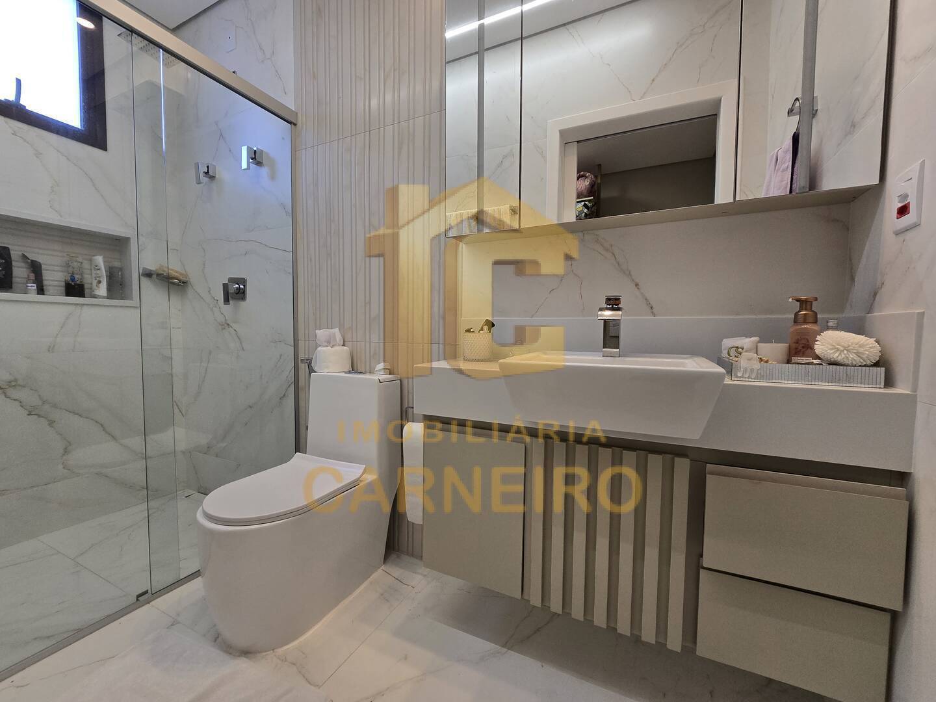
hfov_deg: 106.2
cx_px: 468
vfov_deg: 89.9
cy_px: 351
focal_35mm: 13
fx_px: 352
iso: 80
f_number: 2.2
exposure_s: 1/120
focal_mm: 2.2
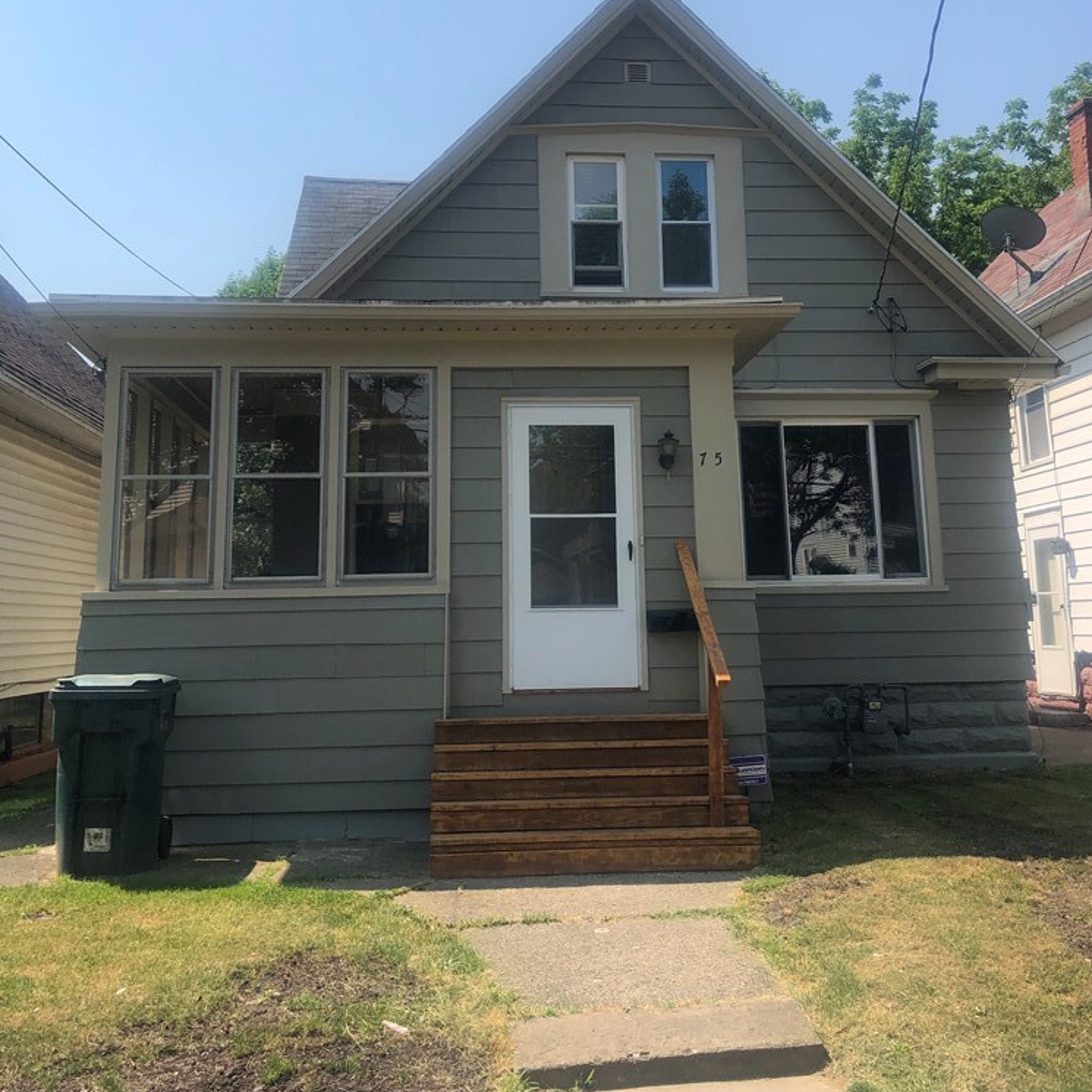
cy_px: 393
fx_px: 1213
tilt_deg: +9.6
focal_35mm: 34
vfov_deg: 47.9
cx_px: 551
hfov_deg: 48.4
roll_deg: -0.4
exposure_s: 1/2000
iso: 20
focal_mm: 3.99
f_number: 1.8
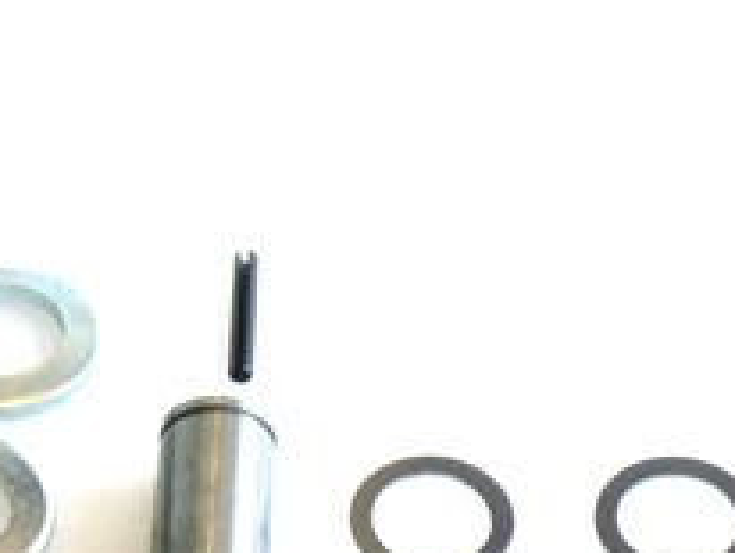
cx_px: 121
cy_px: 419
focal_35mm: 163
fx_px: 3465
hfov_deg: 12.0
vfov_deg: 9.1
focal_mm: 13.02
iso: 80
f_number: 4.7
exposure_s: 1/80
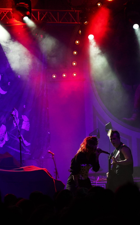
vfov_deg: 9.6
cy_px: 94
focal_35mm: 219
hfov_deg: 6.0
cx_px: 46
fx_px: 1337
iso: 3200
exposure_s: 1/160
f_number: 4
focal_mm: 105
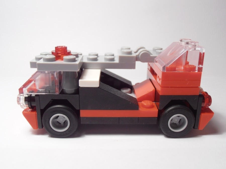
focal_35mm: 37
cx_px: 113
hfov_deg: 50.1
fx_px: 242
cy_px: 84
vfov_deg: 38.7
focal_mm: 6.61
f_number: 3.9
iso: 100
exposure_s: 1/30
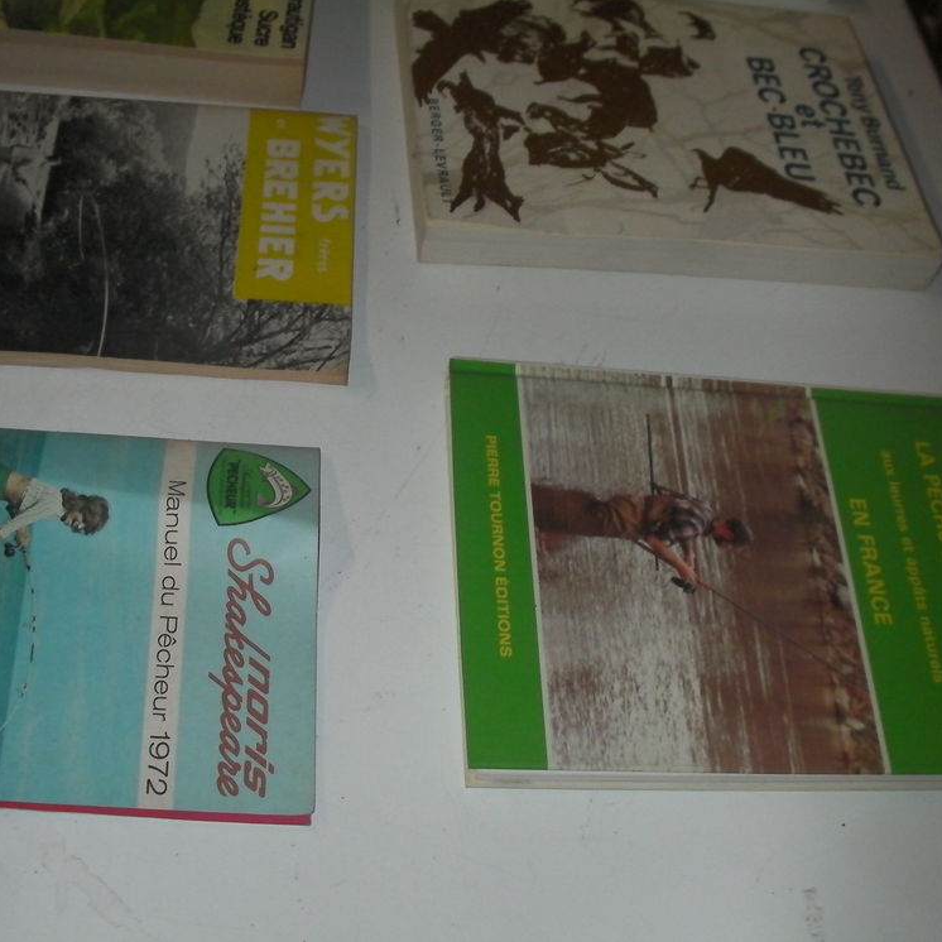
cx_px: 426
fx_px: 1385
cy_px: 470
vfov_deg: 37.6
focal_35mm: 45
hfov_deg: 37.5
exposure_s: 1/30
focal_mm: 6.3
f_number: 5.6
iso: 200
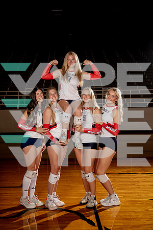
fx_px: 306
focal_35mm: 48
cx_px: 76
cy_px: 115
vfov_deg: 41.1
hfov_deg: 28.1
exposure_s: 1/250
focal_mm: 48
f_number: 5.6
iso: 100
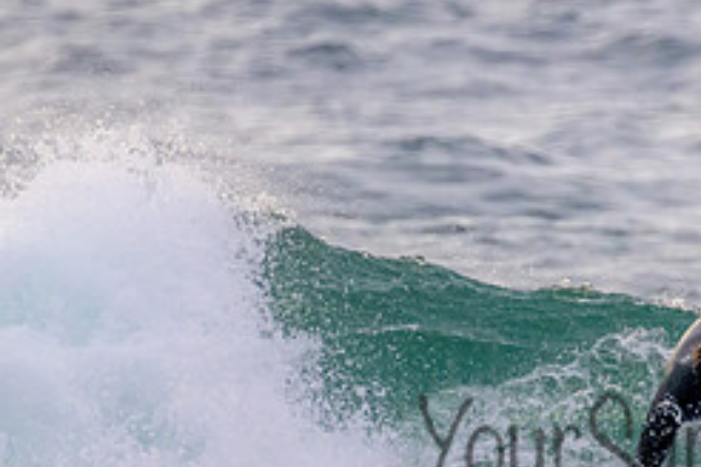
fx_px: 36761
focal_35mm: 1888
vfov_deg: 0.7
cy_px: 414
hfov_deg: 1.1
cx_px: 712
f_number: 11
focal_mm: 800
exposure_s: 1/2000
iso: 9000
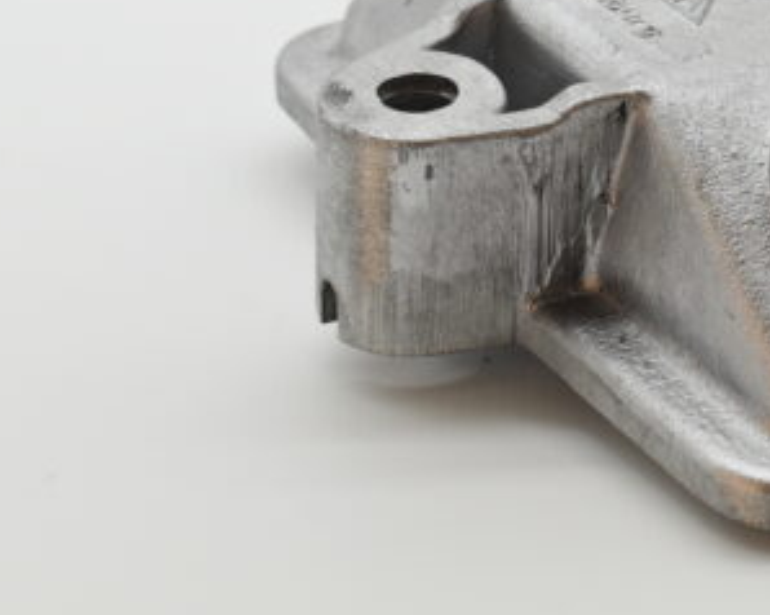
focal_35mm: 119
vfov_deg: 12.9
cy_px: 147
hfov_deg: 16.0
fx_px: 2710
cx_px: 692
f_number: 8
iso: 1600
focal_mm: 42
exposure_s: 1/1600
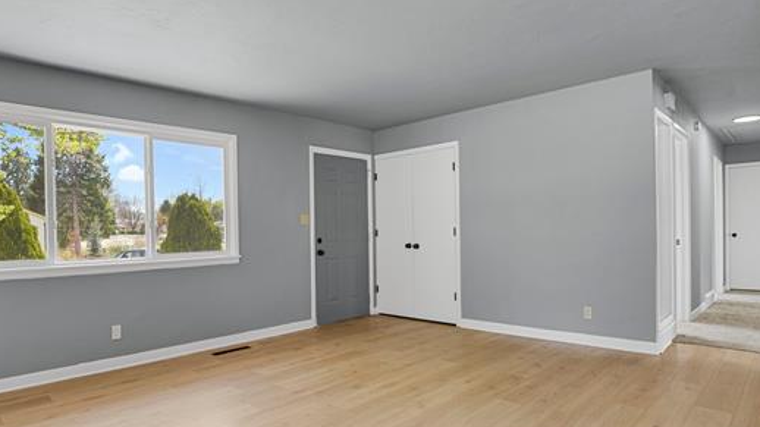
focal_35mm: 22
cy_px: 238
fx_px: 443
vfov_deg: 51.3
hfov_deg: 81.0
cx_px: 345
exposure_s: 1
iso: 250
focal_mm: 17
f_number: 8
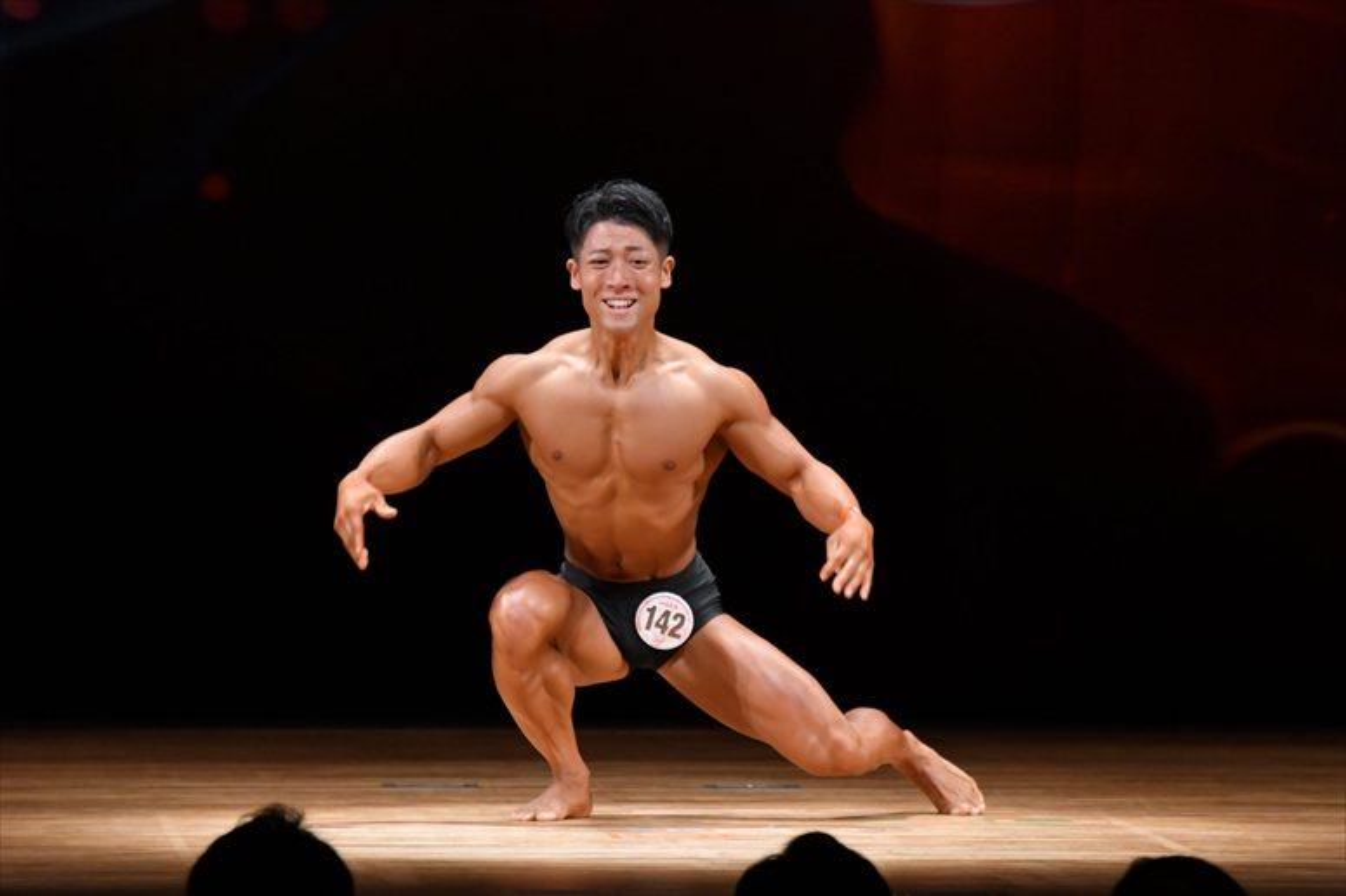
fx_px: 11772
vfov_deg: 4.4
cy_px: 448
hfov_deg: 6.5
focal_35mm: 315
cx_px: 673
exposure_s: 1/400
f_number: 5.6
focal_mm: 210
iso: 3200
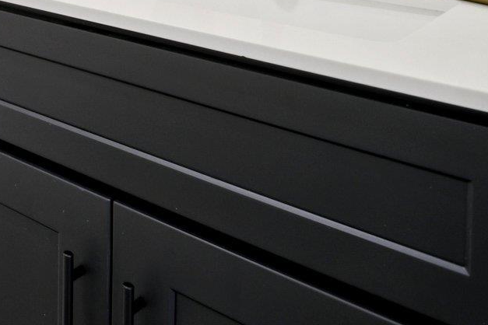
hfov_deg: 30.7
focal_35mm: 49
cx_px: -160
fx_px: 664
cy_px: -189
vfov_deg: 21.9
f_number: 8
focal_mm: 10
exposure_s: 1/13
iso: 400
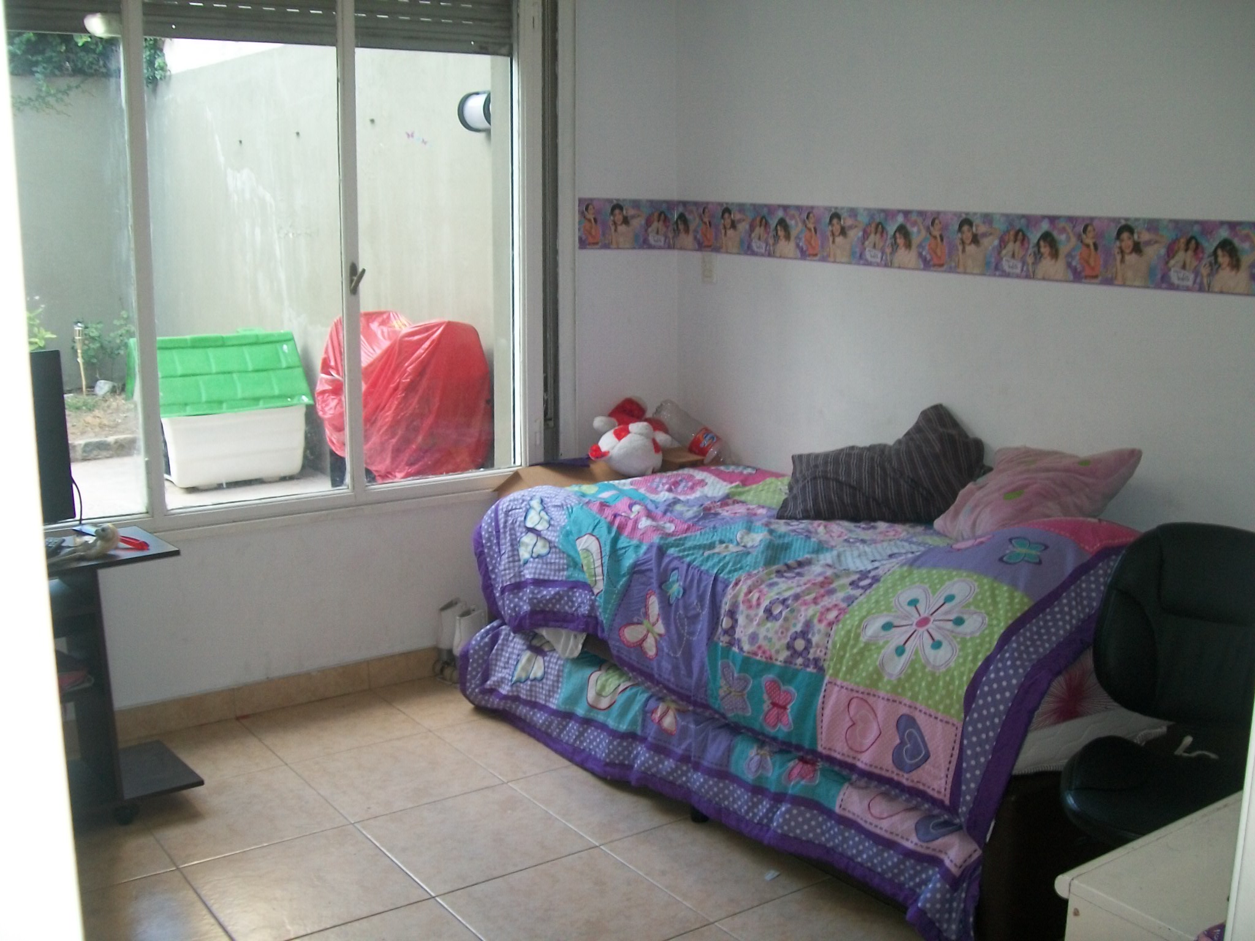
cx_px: 628
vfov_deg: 39.7
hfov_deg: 51.4
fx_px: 1305
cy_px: 470
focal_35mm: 36
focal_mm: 6
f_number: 2.7
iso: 80
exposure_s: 1/30
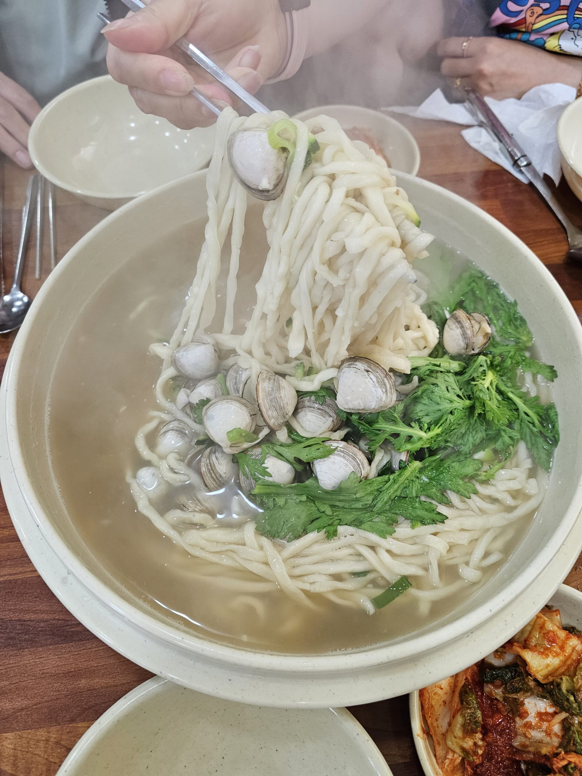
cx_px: 291
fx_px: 516
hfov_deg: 58.9
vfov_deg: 73.9
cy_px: 388
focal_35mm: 23
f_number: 1.7
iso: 200
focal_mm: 6.3
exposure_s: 1/207
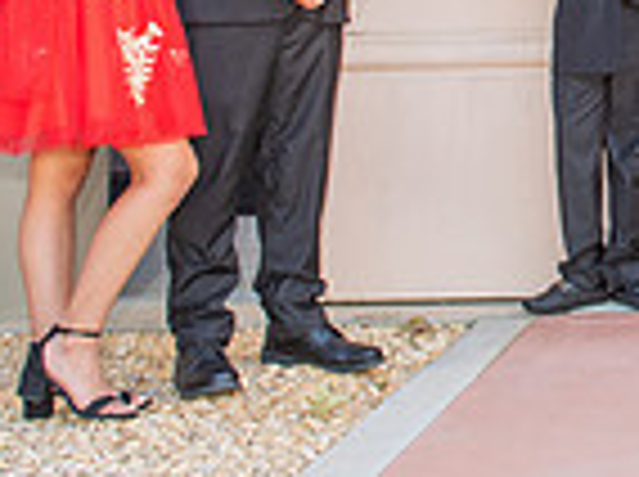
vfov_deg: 14.3
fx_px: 1806
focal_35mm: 98
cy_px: -191
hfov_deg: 17.5
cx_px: 1026
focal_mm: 24
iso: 500
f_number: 5
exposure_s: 1/200
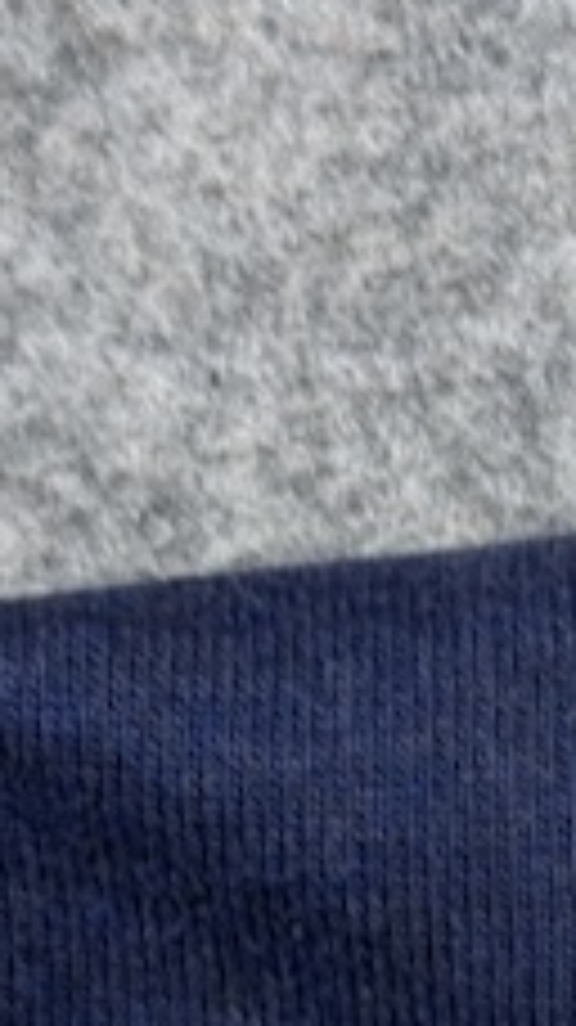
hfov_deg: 8.1
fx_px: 3997
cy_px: 1210
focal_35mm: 147
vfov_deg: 14.2
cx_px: 855
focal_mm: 6.76
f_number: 1.78
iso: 50
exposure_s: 1/121
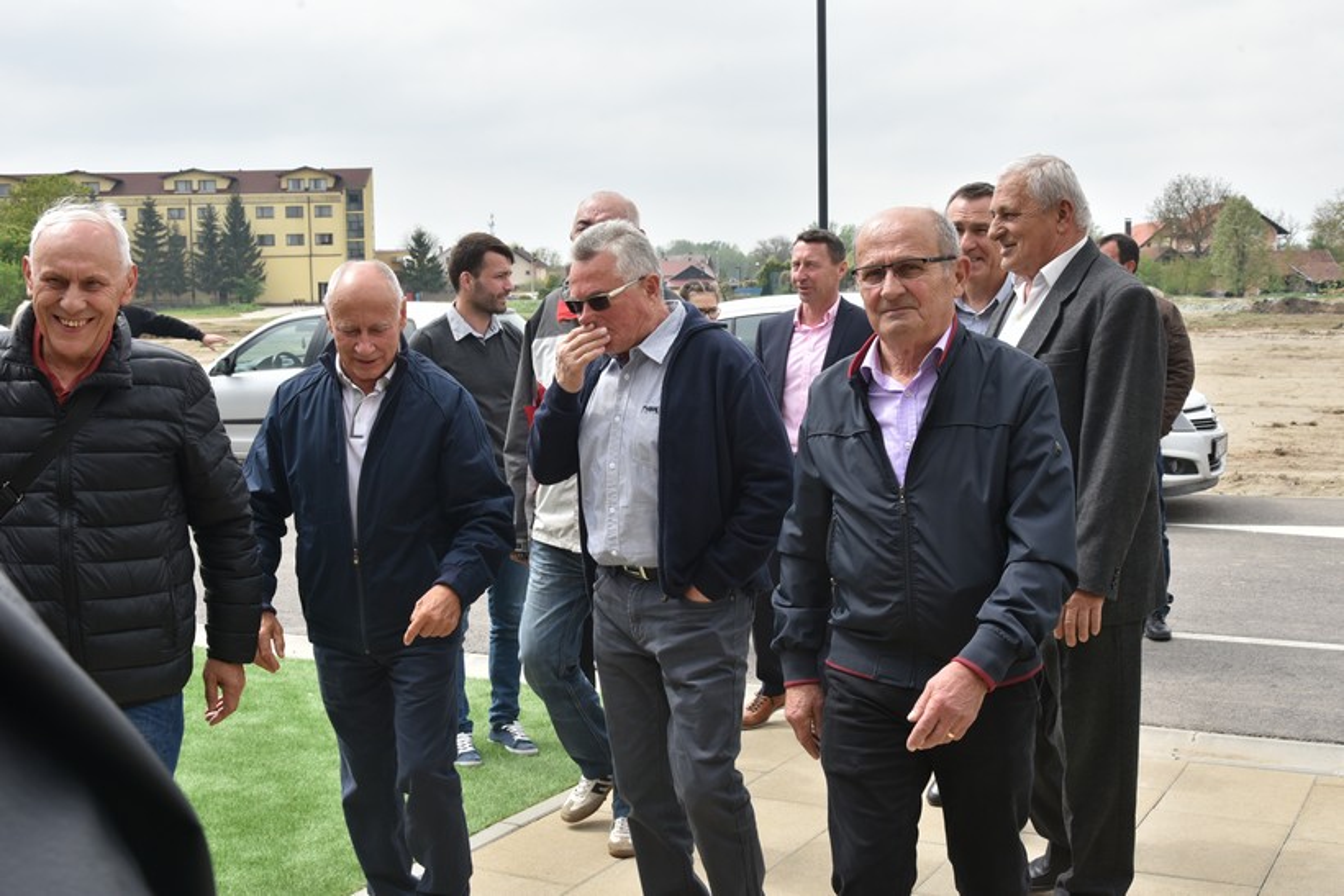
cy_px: 448
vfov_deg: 30.5
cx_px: 672
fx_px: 1643
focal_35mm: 44
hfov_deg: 44.5
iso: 640
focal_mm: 44
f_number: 11
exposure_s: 1/500
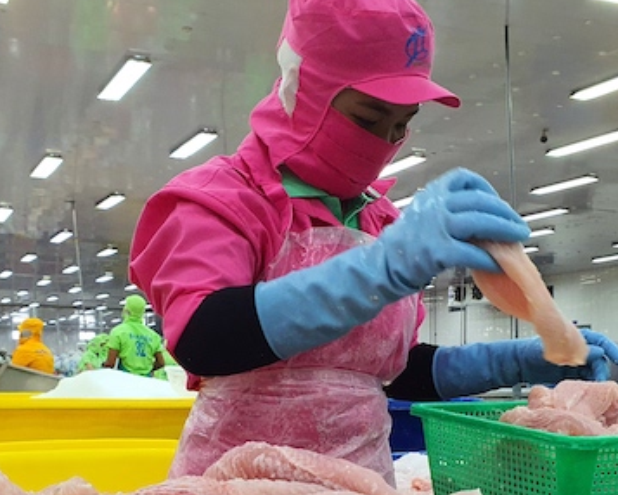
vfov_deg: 29.9
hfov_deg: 38.0
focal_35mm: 49
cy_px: 420
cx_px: 304
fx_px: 897
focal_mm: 4.3
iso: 320
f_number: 2.4
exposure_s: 1/100
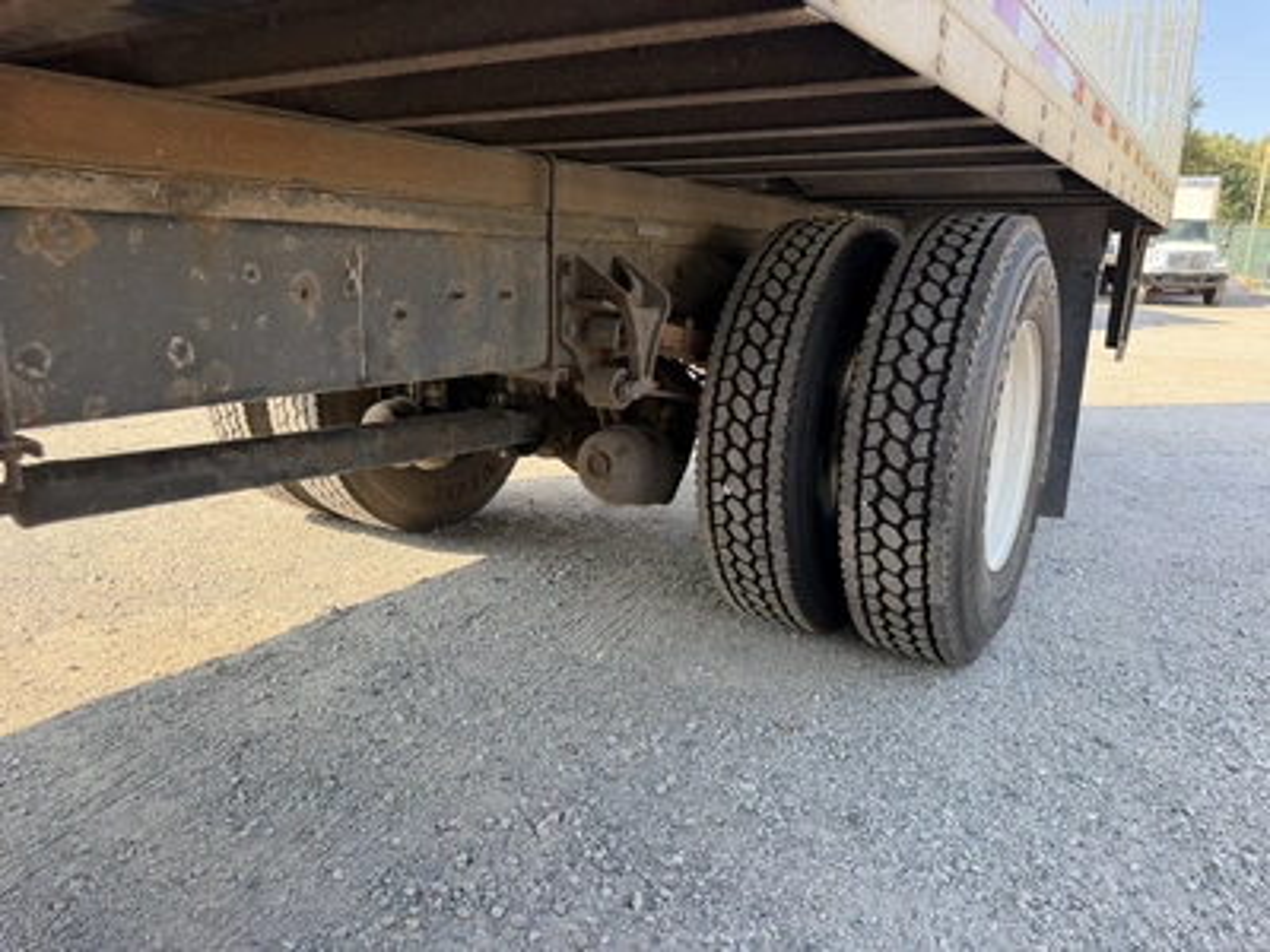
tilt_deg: -14.5
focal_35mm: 24
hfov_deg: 71.6
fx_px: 881
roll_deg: +0.7
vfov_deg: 56.8
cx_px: 635
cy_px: 476
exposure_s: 1/643
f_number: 1.78
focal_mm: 6.76
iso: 100
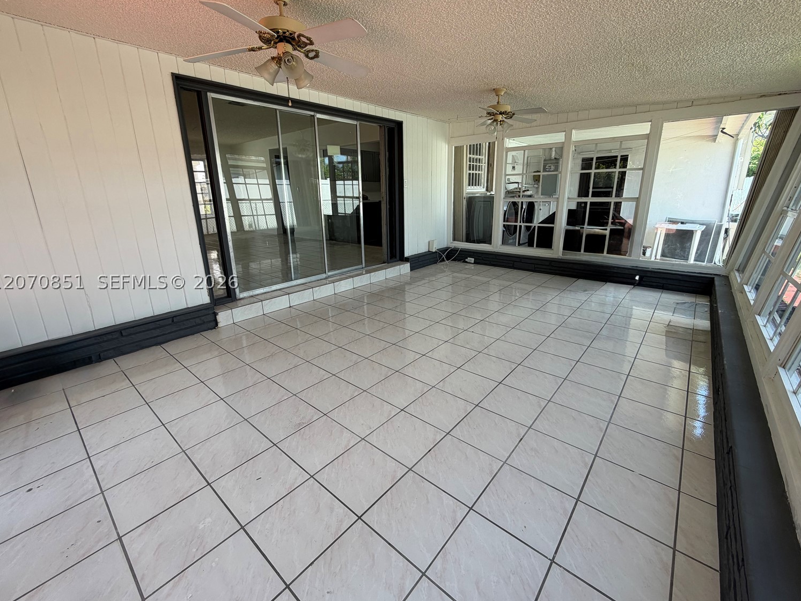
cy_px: 282
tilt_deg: -15.2
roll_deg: +1.2
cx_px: 403
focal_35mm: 15
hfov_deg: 98.2
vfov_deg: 81.7
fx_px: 347
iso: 50
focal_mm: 2.22
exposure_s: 1/121
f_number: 2.2
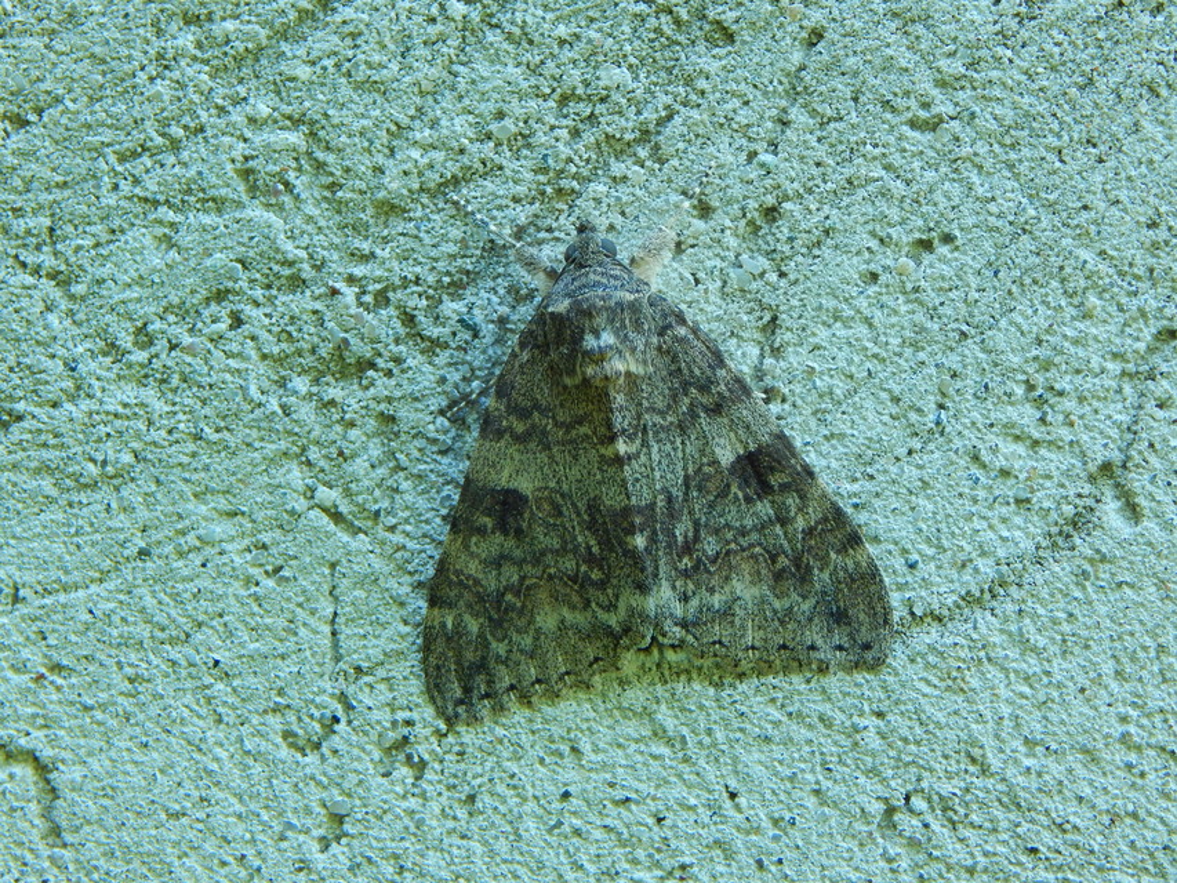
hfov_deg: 18.9
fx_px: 3537
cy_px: 442
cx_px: 588
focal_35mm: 104
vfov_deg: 14.2
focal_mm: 18.7
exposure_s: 1/30
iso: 180
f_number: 4.5
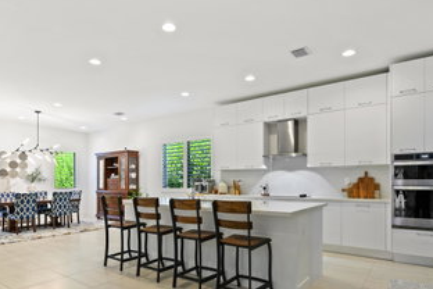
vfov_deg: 54.4
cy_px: 183
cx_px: 196
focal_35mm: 23
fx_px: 277
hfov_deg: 75.9
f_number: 2.8
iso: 100
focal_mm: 14
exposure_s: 1/13
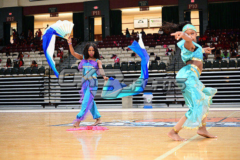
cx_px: 120
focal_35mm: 70
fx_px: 466
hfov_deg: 28.9
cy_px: 80
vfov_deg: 19.4
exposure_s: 1/1000
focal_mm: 70
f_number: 3.2
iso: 6400
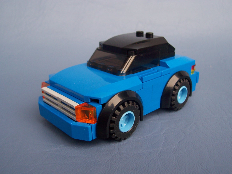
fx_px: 255
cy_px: 88
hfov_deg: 49.0
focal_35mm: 38
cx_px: 117
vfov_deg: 37.7
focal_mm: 5.6
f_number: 2.8
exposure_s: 1/60
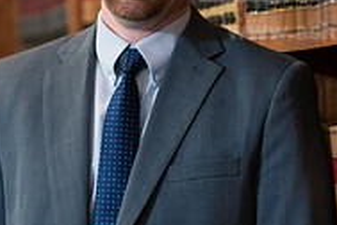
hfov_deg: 6.4
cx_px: 146
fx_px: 3014
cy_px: 69
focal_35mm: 322
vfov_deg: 4.3
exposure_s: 1/125
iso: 800
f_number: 3.2
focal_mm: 105
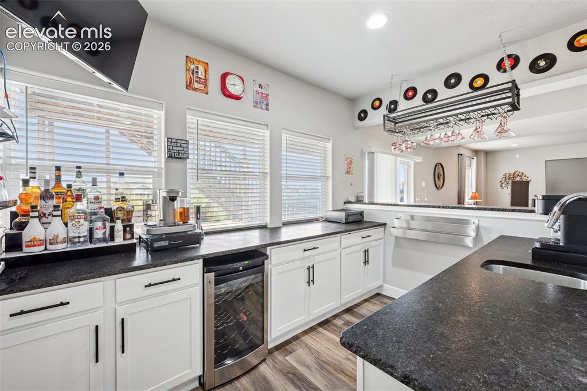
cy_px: 196
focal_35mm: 15
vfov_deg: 77.3
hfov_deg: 100.4
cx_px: 294
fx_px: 244
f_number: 11
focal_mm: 15
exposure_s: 1/13
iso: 800
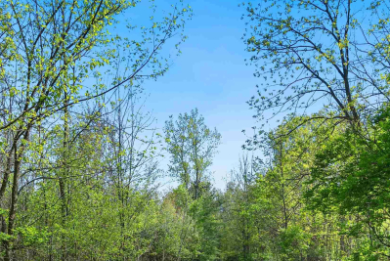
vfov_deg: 40.4
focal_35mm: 30
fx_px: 325
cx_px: 212
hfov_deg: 61.8
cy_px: 235
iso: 100
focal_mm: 16
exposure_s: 1/160
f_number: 2.8
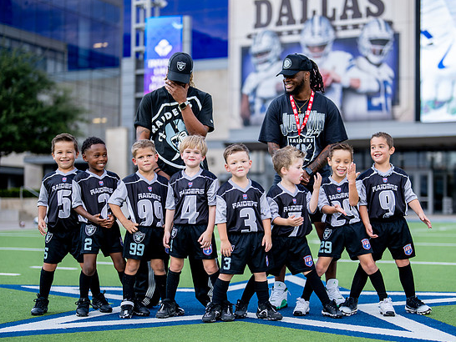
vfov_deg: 21.9
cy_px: 195
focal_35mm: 67
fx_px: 883
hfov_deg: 28.9
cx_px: 255
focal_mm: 50
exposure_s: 1/1250
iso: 100
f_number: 1.2
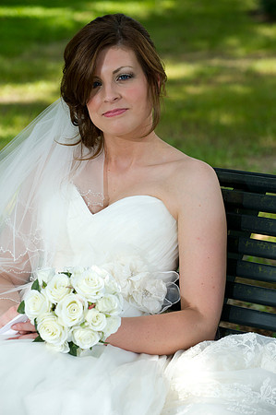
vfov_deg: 15.2
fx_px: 1556
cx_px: 138
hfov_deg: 10.1
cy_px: 208
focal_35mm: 135
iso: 500
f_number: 5.6
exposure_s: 1/250
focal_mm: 135
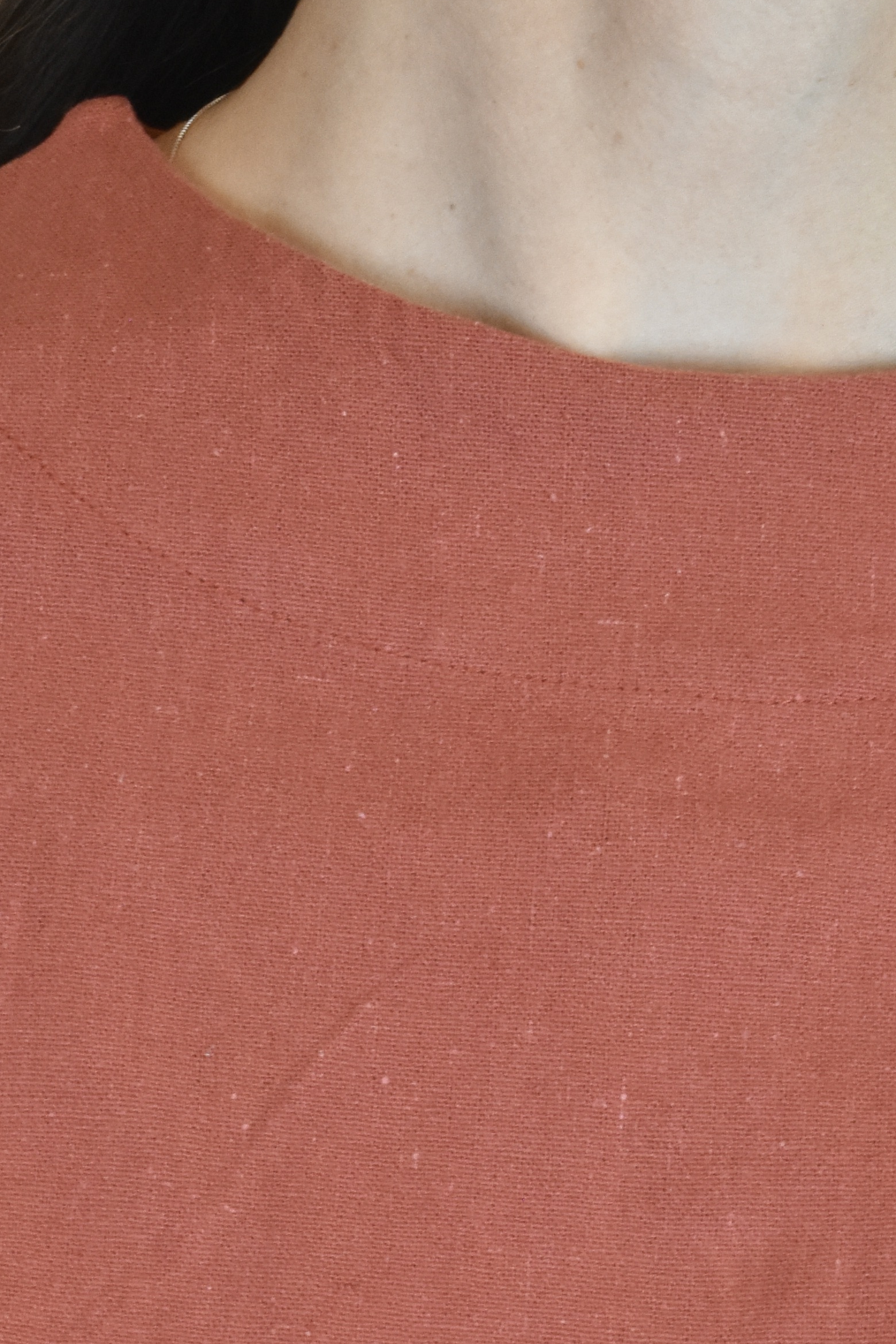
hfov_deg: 8.4
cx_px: 55
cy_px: 1314
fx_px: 6046
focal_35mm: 162
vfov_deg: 12.5
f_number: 18
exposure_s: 1/40
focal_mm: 42
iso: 1600
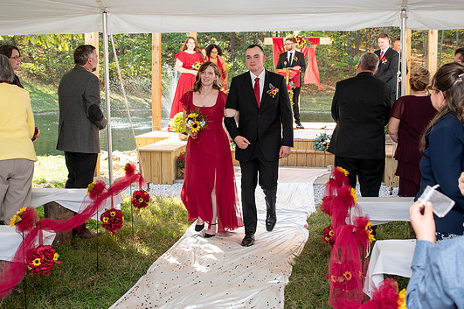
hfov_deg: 43.6
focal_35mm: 45
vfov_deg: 29.8
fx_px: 579
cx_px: 243
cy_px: 132
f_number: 4
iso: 250
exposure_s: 1/160
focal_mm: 31
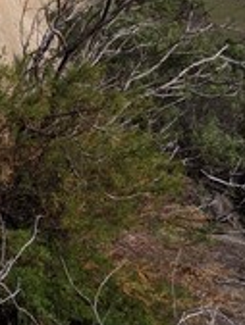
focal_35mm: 67
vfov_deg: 26.6
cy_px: -35
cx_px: 9
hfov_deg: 21.3
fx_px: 631
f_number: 1.8
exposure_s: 1/3356
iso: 67
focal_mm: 4.44
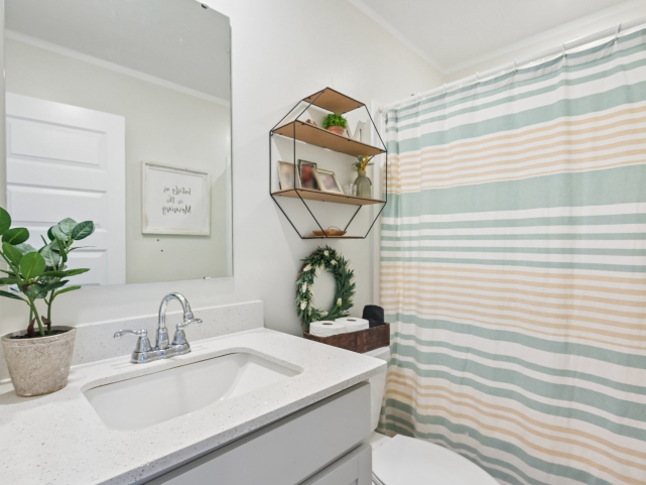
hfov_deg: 87.7
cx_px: 307
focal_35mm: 18
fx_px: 336
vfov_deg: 71.6
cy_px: 241
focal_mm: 16
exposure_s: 1/15
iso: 400
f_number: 8
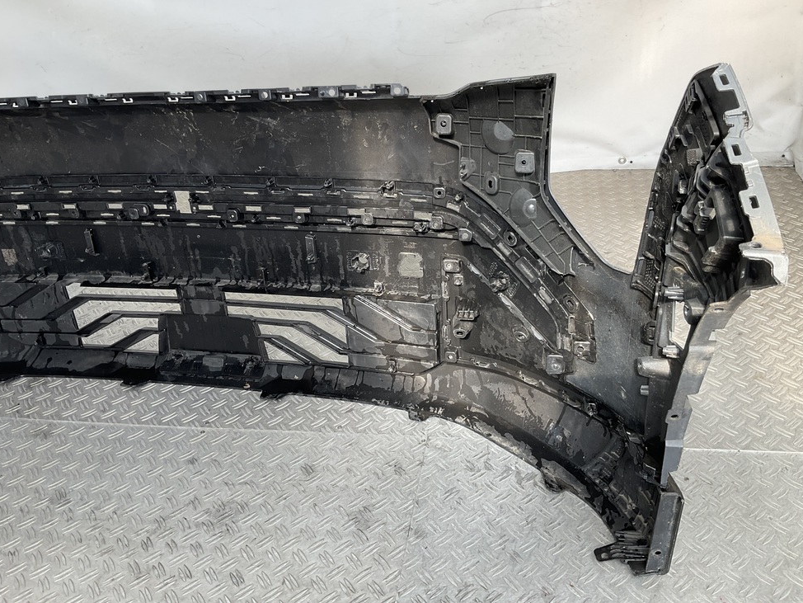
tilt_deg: -34.0
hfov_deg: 59.9
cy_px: 292
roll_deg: +4.1
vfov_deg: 46.8
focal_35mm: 30
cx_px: 411
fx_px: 696
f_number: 1.8
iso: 16
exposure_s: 1/159
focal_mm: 3
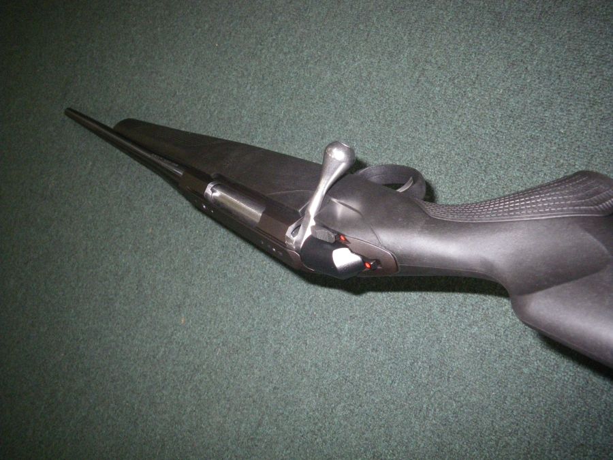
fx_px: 496
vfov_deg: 49.7
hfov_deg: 63.4
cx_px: 306
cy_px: 230
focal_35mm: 28
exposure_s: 1/50
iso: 400
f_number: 3.5
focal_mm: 5
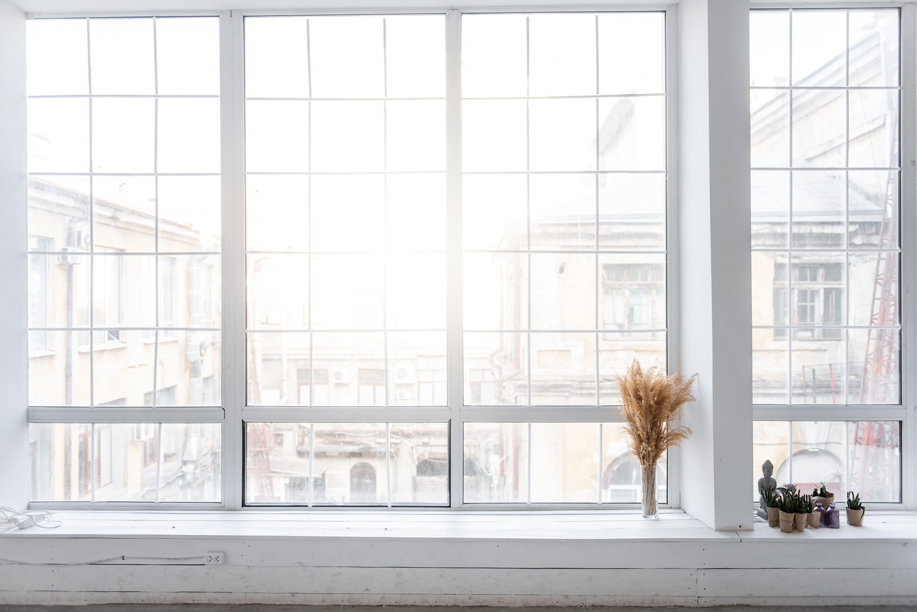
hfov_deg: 60.3
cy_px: 306
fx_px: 790
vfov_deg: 42.4
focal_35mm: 31
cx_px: 458
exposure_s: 1/125
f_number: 2.8
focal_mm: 31
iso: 200
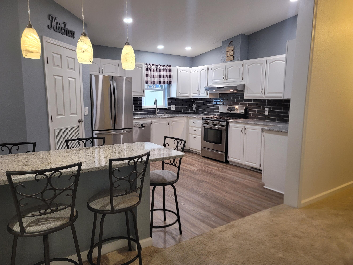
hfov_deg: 69.4
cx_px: 176
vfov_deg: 54.9
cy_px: 132
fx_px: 255
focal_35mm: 25
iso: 250
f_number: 1.8
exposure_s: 1/120
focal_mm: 7
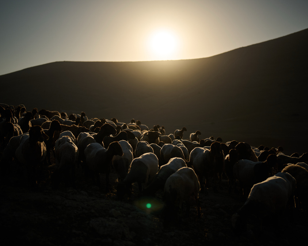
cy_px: 123
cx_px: 158
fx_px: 519
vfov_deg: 26.7
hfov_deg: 33.0
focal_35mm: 57
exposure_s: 1/20000
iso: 100
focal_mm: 50
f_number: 1.4
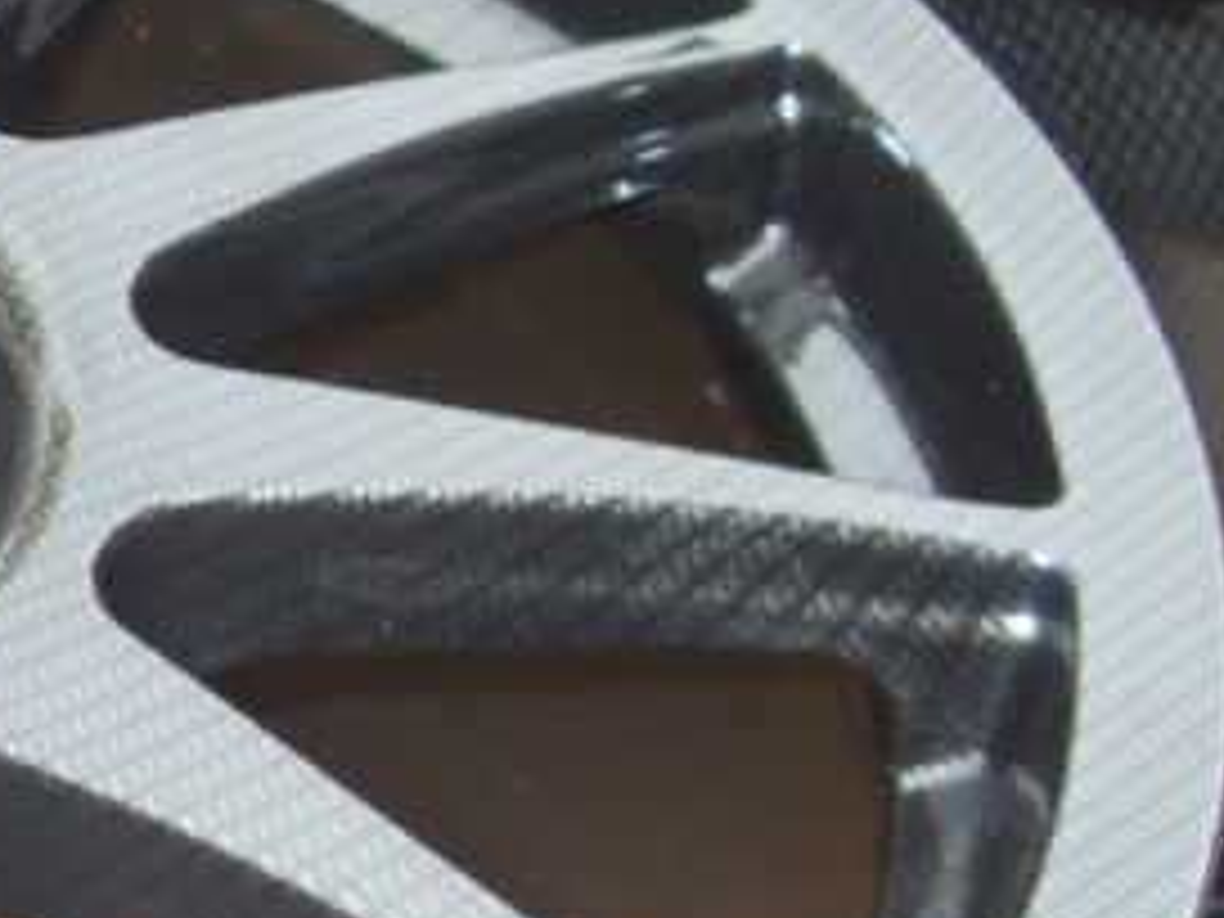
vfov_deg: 14.3
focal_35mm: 103
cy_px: 603
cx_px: -351
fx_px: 3642
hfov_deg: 17.9
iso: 100
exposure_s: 1/45
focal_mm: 6.3
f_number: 2.8
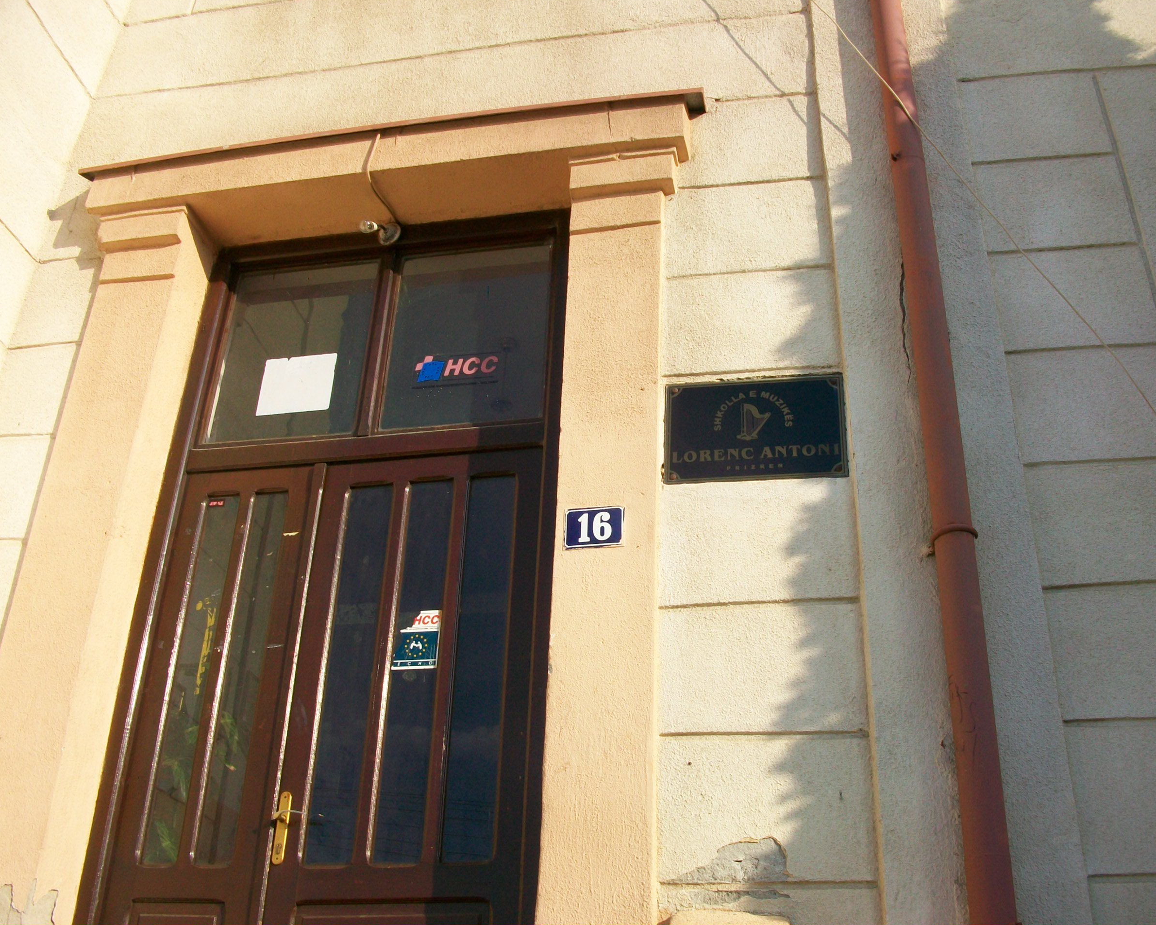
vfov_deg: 43.4
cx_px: 620
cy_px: 454
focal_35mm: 34
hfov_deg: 52.8
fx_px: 1163
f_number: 5.5
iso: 64
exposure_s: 1/250
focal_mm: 5.7
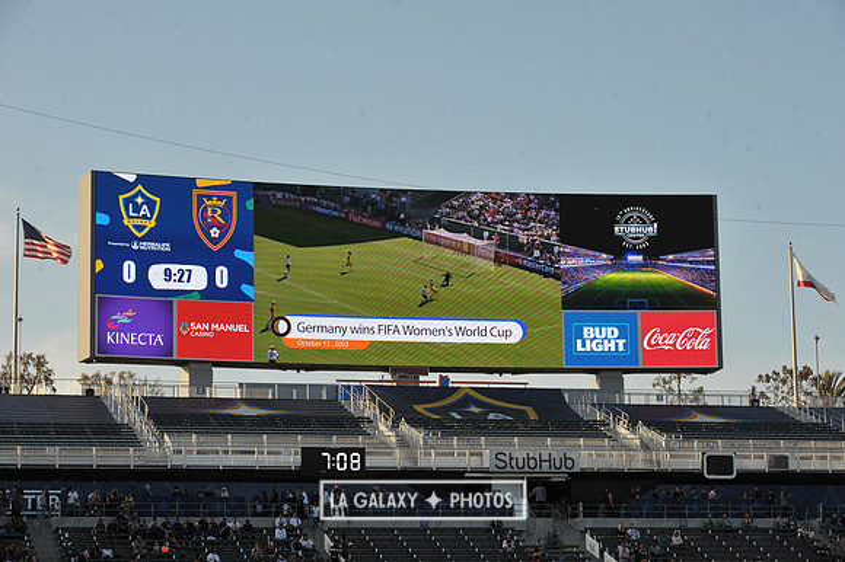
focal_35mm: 102
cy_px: 281
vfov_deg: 13.4
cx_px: 422
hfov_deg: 20.0
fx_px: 2393
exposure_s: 1/400
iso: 400
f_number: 10
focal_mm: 102
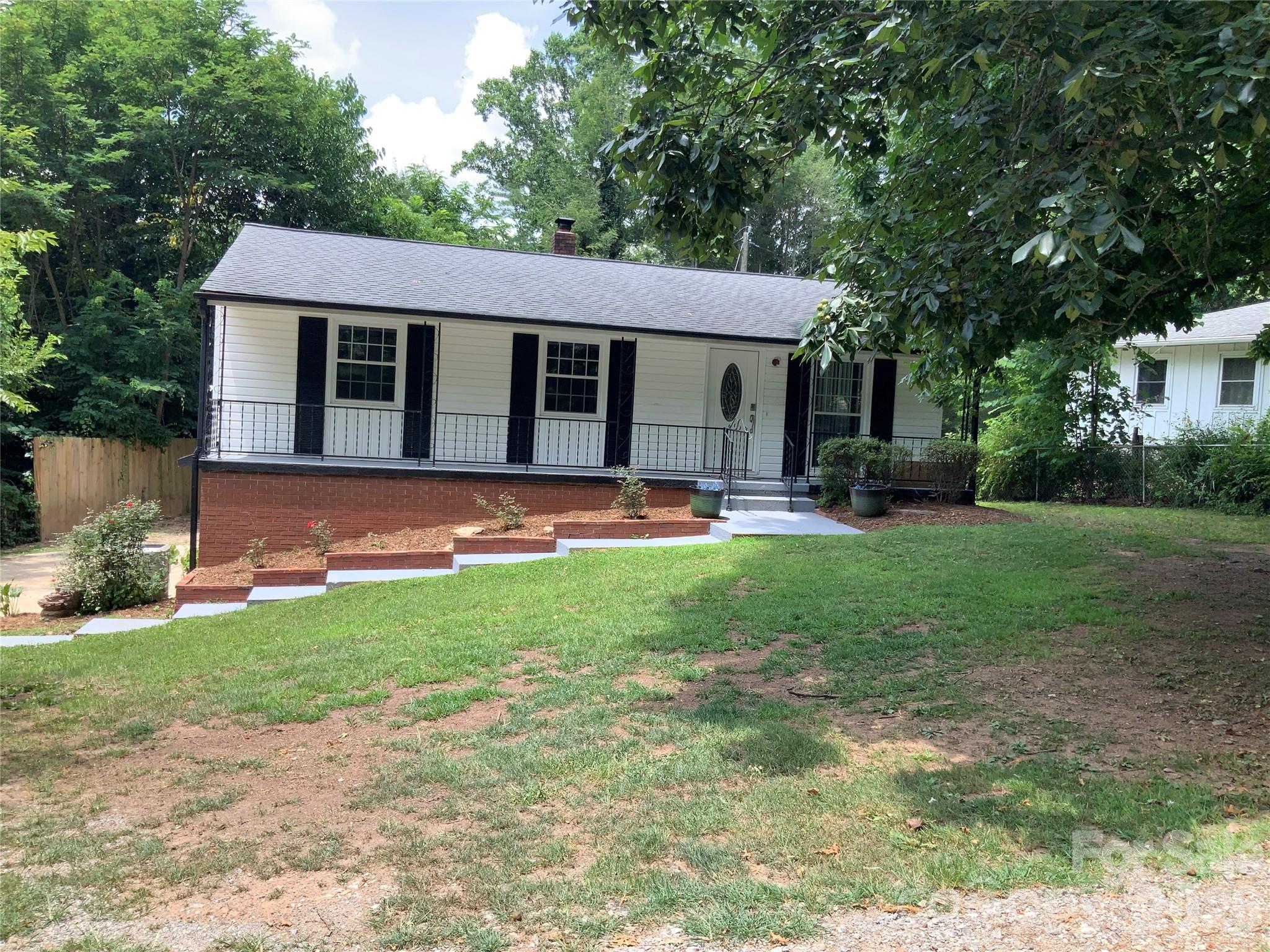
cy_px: 476
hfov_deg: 61.7
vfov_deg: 48.2
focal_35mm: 29
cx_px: 635
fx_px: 1064
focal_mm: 3
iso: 16
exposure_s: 1/353
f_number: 1.8
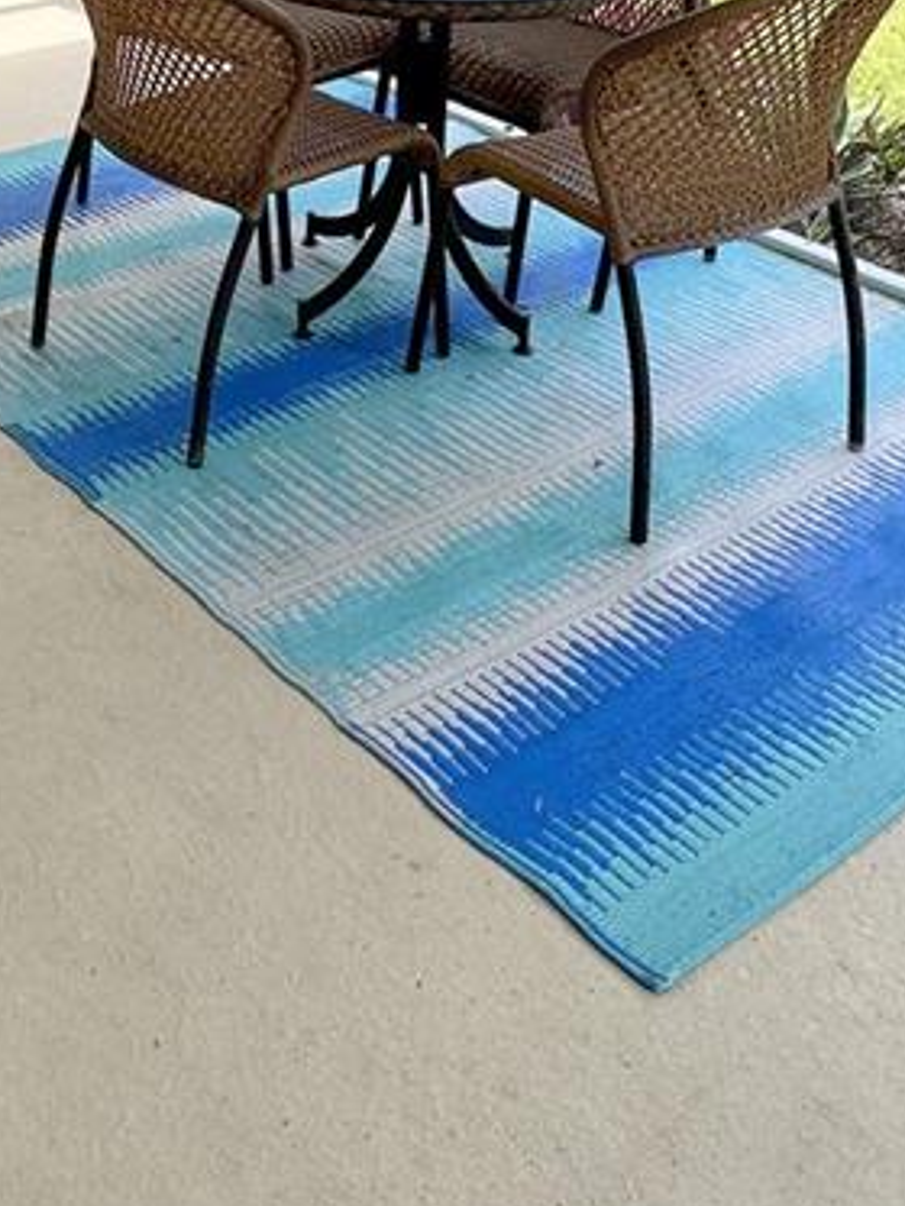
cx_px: 265
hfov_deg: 31.8
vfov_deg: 38.7
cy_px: 87
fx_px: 1568
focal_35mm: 45
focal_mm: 2.22
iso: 40
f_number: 2.2
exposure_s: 1/219
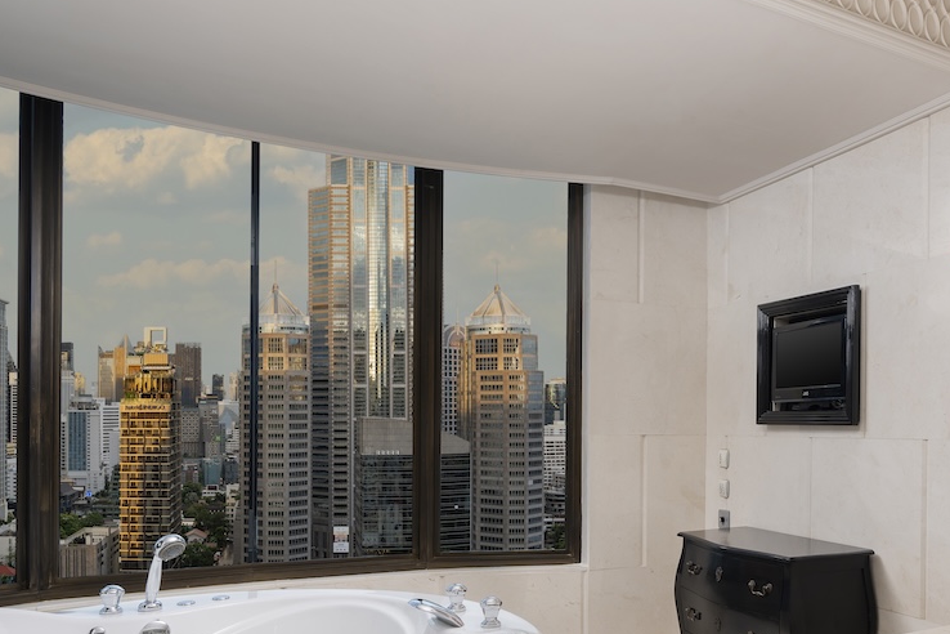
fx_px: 686
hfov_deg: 65.4
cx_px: 707
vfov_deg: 48.5
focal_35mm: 26
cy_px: 434
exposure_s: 1/80
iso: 250
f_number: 13
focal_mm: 16
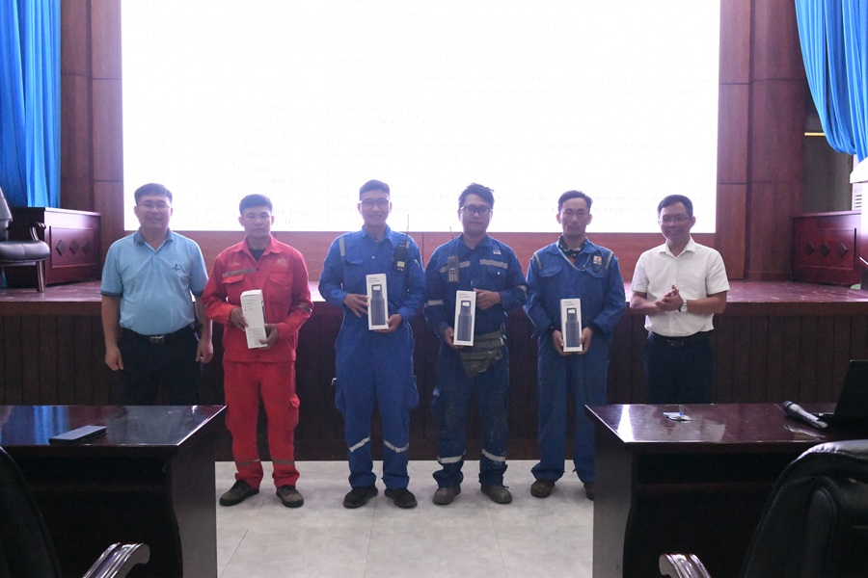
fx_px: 771
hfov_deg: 58.7
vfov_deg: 41.1
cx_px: 434
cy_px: 289
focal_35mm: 32
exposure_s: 1/320
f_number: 9
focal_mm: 32
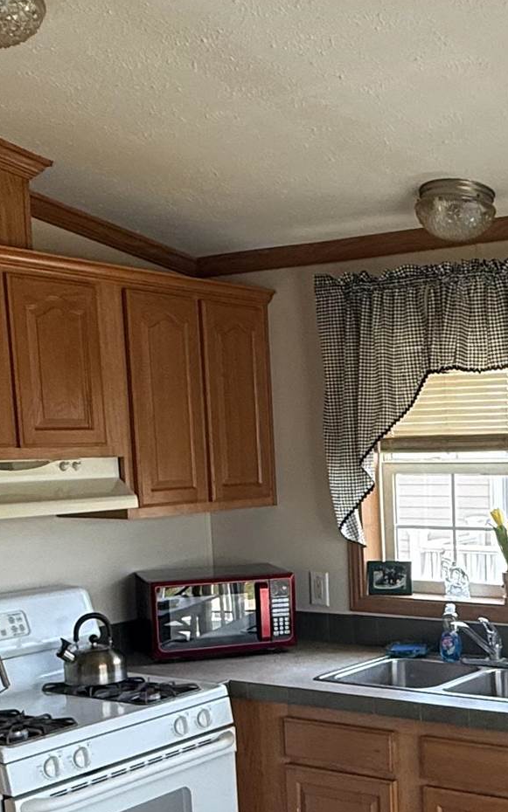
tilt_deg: -8.3
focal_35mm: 49
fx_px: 1086
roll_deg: +0.9
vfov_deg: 40.1
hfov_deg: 25.2
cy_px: 593
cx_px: 498
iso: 125
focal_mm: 2.22
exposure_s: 1/99
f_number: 2.2
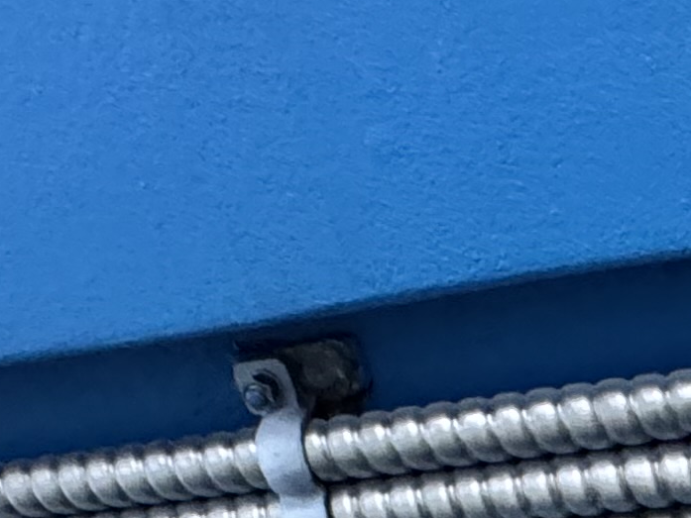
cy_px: 785
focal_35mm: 81
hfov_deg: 23.5
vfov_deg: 16.5
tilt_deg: +29.1
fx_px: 1617
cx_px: 620
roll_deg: -9.3
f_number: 2.2
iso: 640
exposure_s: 1/60
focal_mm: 2.22
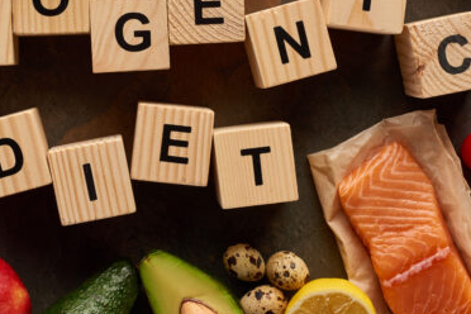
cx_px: 138
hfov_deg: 23.5
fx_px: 1125
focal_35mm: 86
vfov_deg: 15.8
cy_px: 82
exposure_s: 1/160
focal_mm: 50
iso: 200
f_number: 9
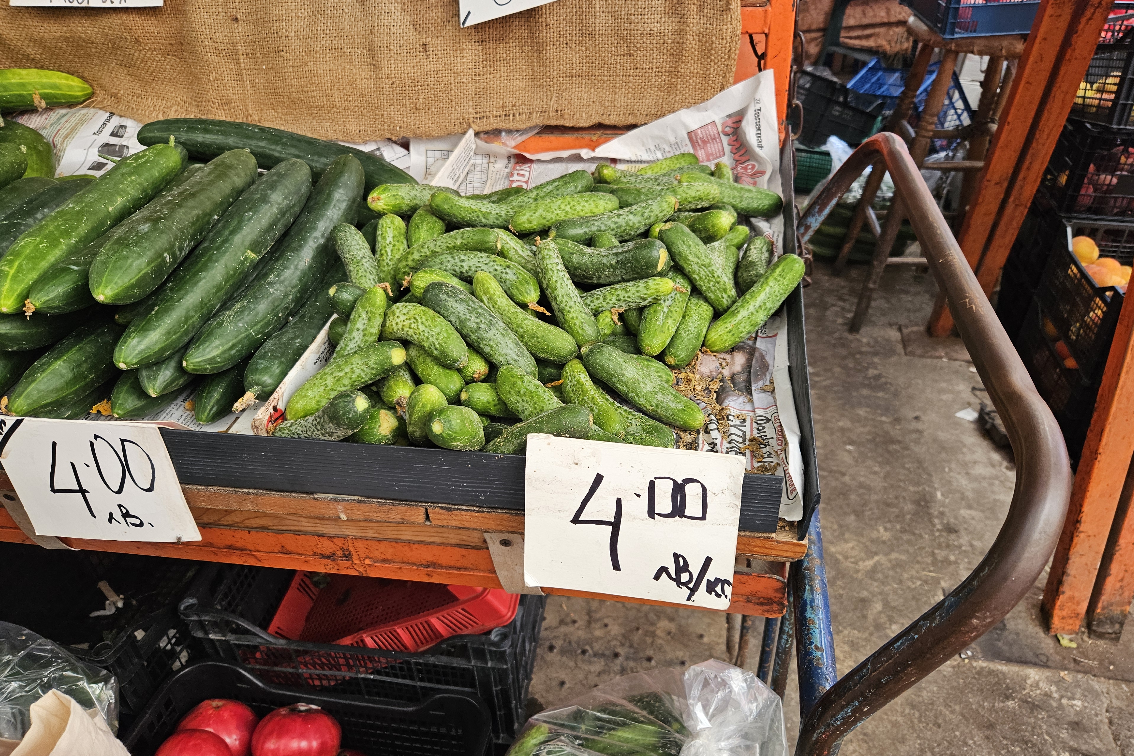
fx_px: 788
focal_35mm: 25
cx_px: 583
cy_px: 390
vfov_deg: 51.3
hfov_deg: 71.5
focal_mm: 5.4
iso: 160
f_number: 1.8
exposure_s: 1/180
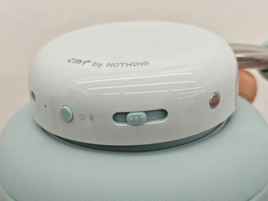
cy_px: 115
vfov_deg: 26.1
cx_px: 138
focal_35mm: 56
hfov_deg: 34.3
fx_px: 434
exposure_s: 1/50
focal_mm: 5.4
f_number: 1.6
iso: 64
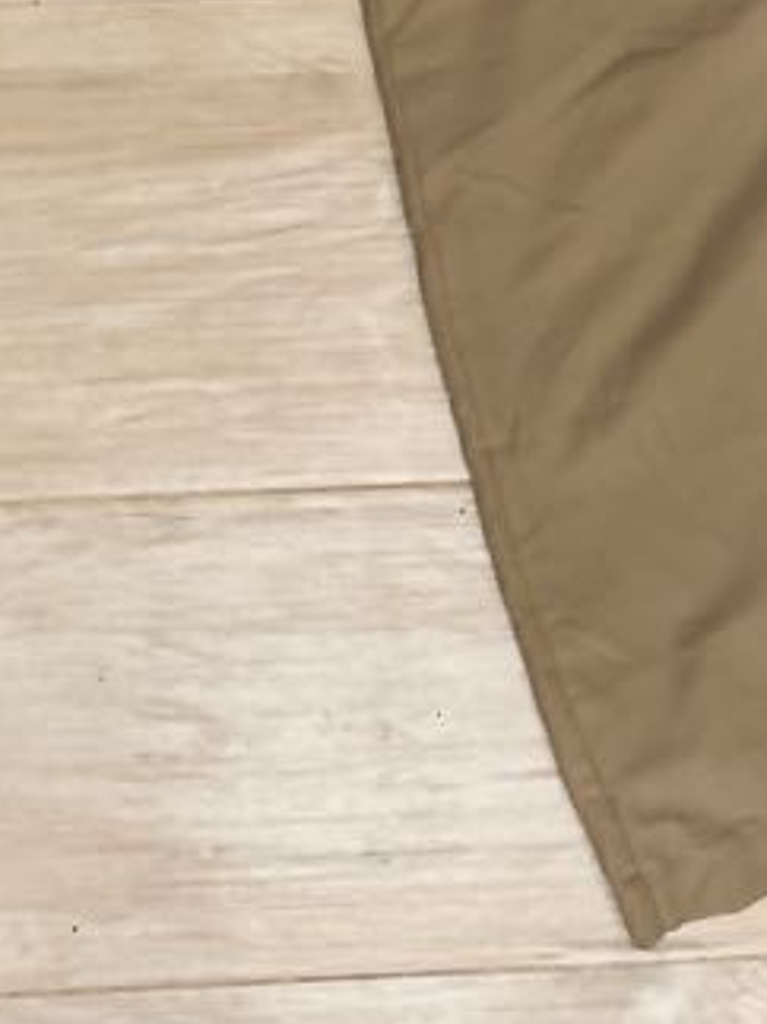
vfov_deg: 20.1
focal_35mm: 87
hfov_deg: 16.7
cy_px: -396
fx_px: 2572
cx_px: 63
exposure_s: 1/100
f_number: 1.5
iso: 125
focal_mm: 5.7
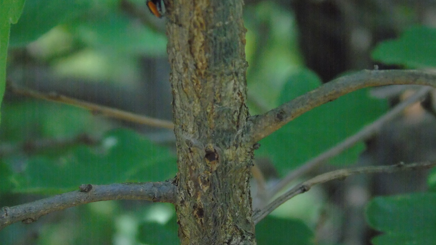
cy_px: 89
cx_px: 219
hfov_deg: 13.8
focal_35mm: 156
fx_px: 1804
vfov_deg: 7.8
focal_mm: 25
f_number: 4.7
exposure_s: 1/800
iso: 800
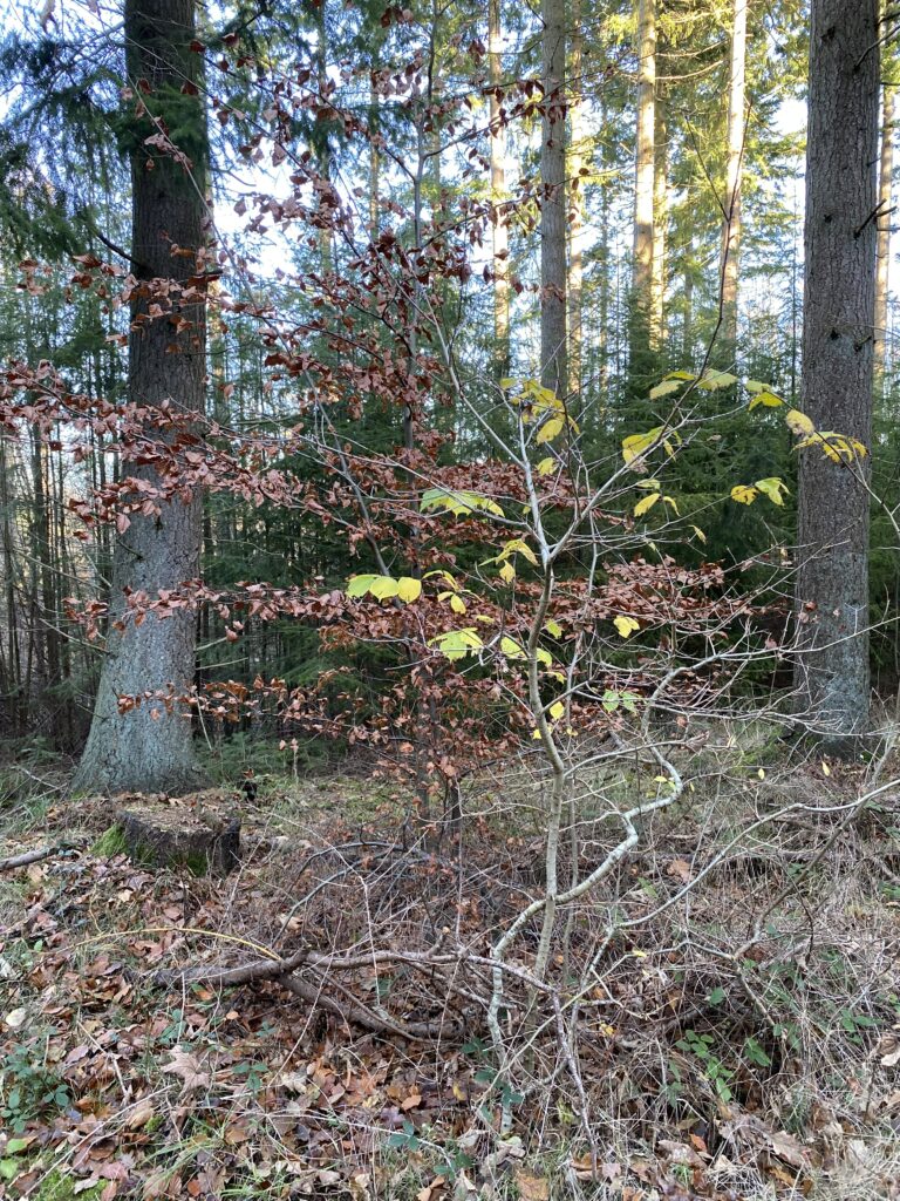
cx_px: 450
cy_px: 600
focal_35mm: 26
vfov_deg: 67.3
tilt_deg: -3.6
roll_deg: +1.2
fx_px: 901
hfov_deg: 53.1
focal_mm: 4.25
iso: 125
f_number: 1.8
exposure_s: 1/109
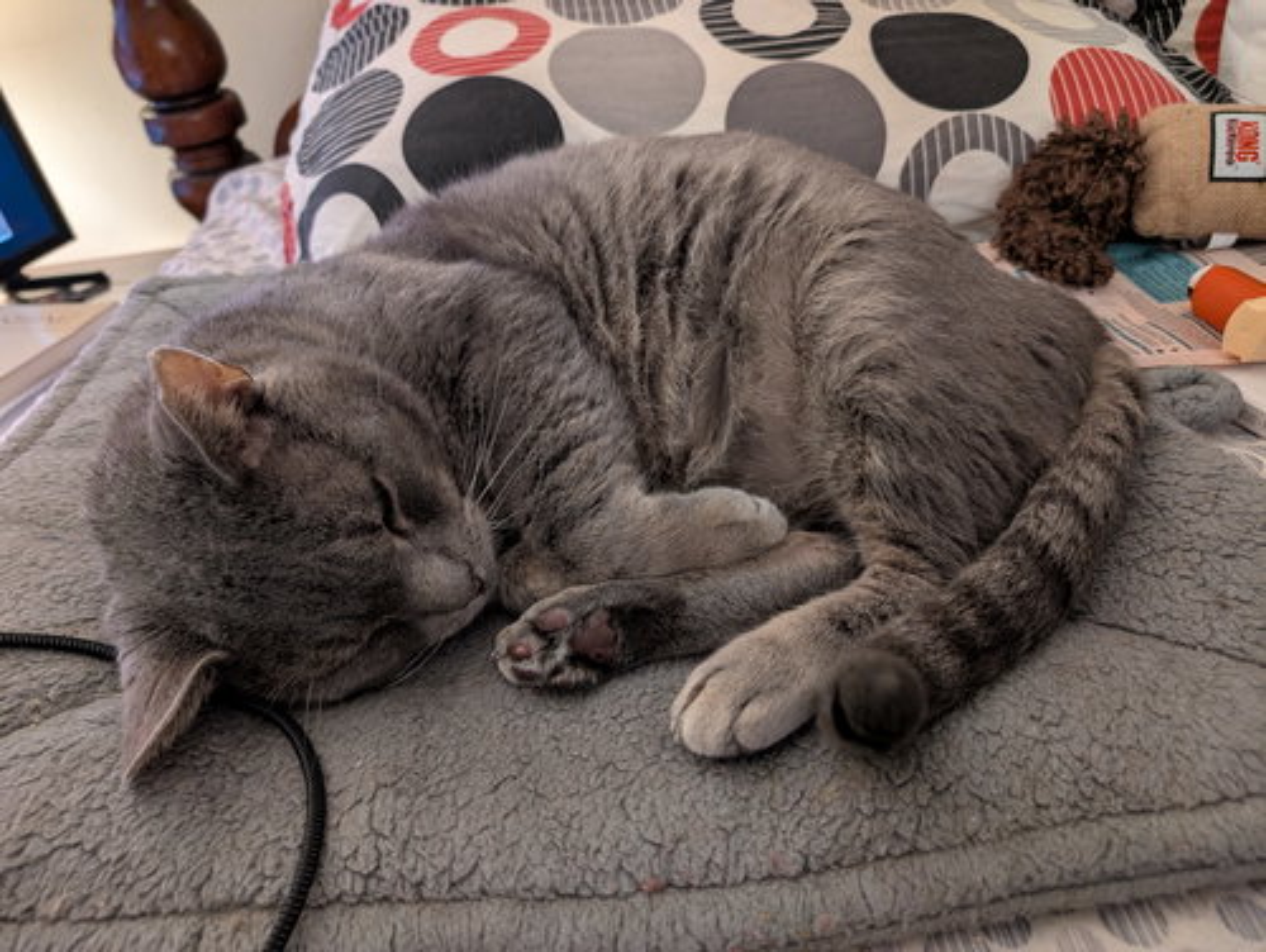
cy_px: 476
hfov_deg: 71.5
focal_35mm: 24
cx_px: 633
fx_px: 879
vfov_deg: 56.9
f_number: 1.68
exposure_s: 1/24
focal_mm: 6.9
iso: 331
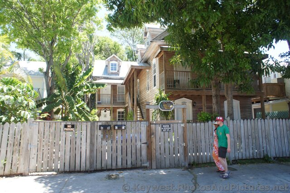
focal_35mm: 24
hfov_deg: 73.8
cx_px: 145
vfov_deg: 53.0
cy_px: 96
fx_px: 193
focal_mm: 16
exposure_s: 1/250
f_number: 4.5
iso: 250
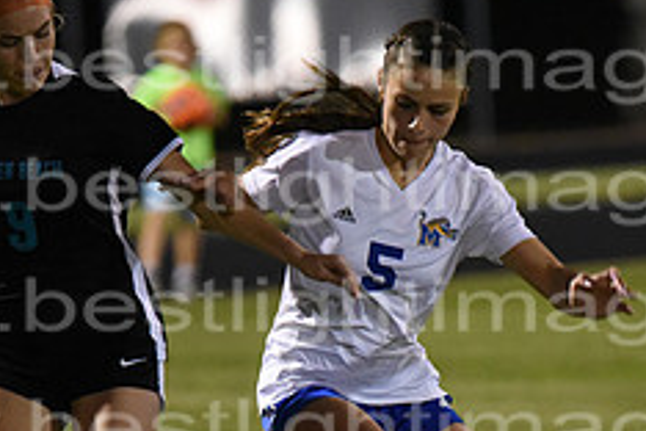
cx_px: 395
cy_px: 493
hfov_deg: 2.8
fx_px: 13332
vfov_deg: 1.8
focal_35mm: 743
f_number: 4
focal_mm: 300
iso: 10000
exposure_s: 1/800
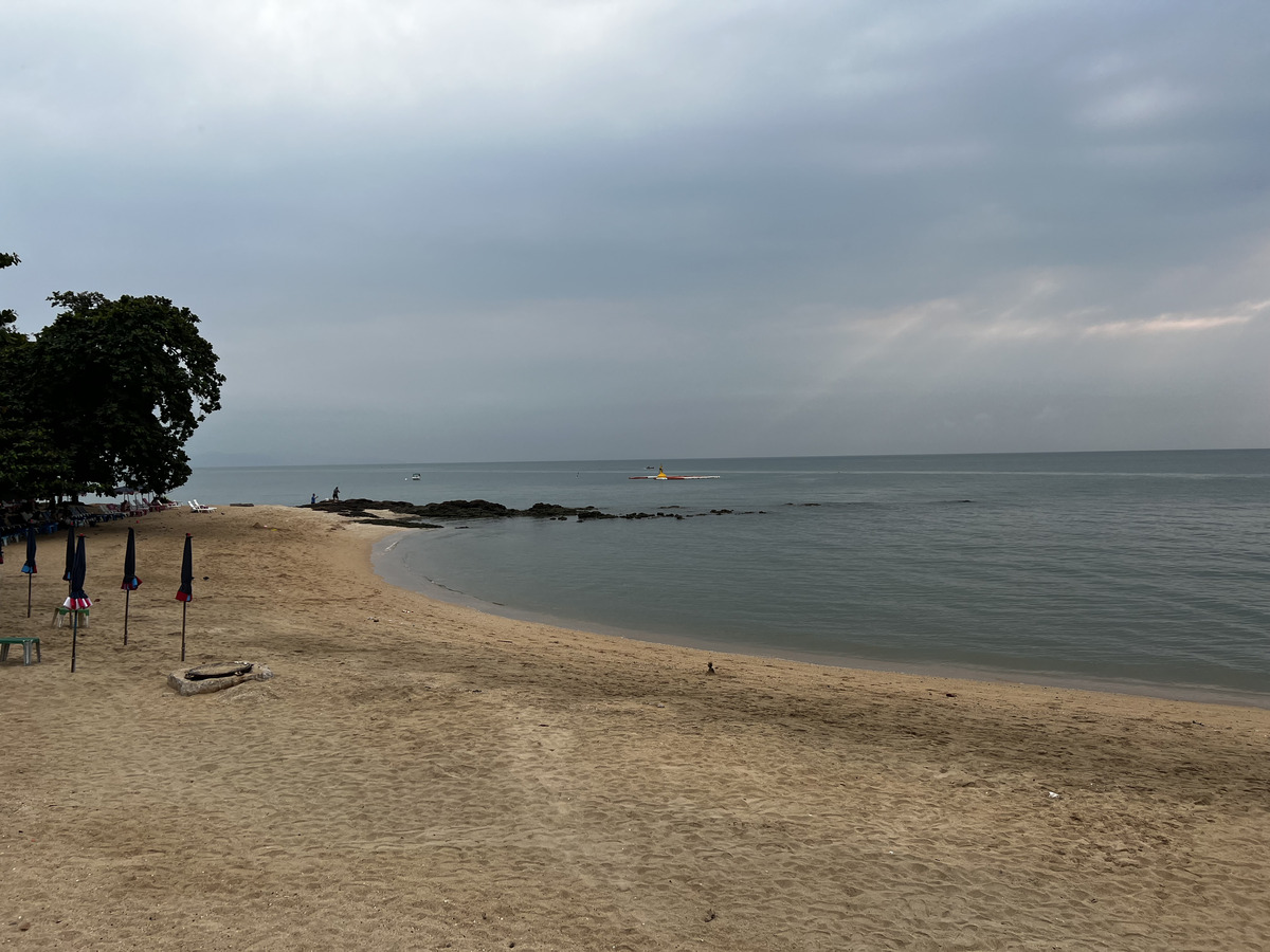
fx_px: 954
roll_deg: +0.8
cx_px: 635
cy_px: 476
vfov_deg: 53.1
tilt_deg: -1.5
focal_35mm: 26
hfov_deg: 67.3
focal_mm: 5.7
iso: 50
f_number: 1.5
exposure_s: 1/2513
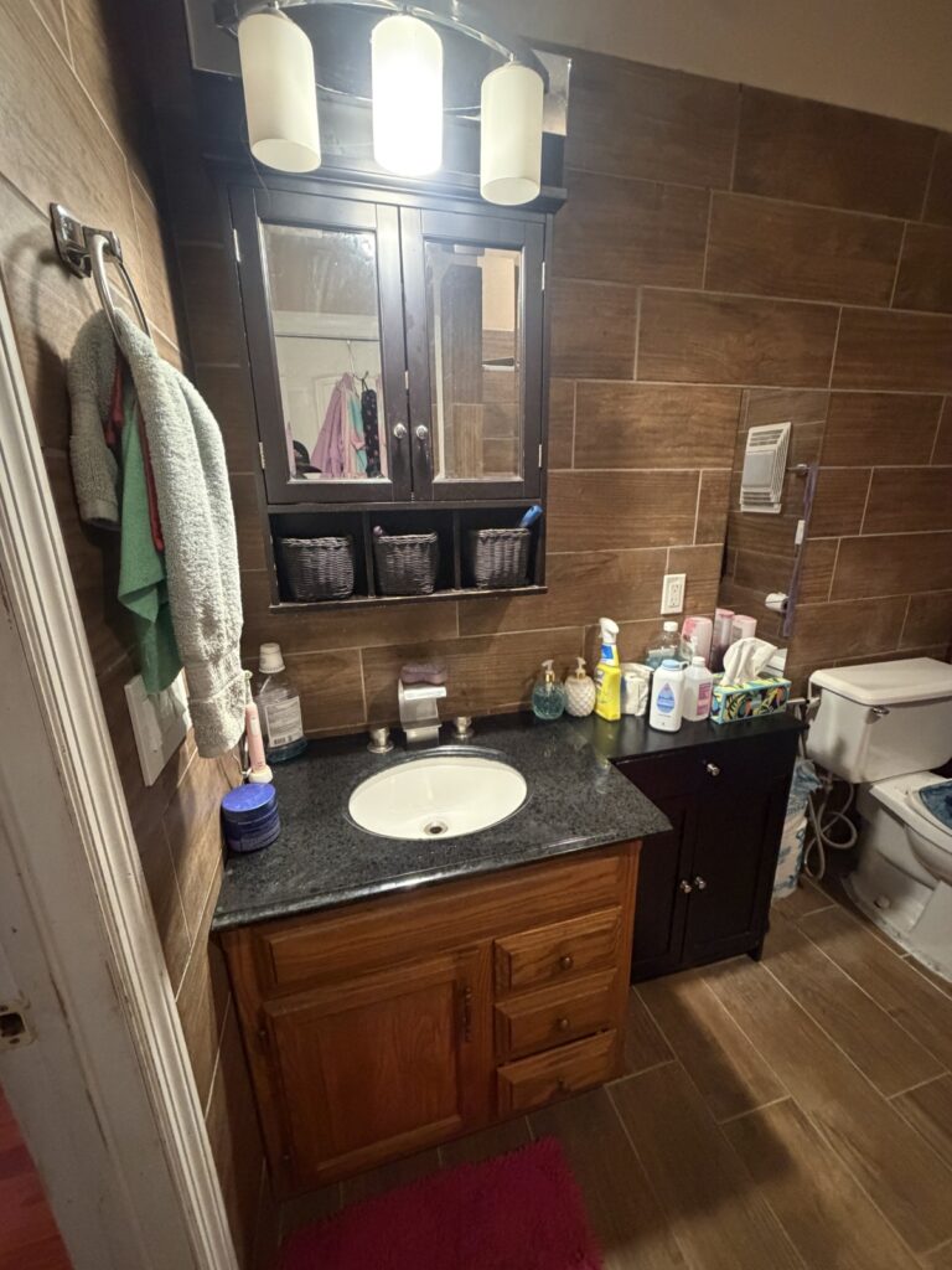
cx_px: 476
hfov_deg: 85.7
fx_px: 513
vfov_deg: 102.1
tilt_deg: -16.7
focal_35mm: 14
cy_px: 635
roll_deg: +0.5
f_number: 2.2
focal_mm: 2.22
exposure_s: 1/40
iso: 1000
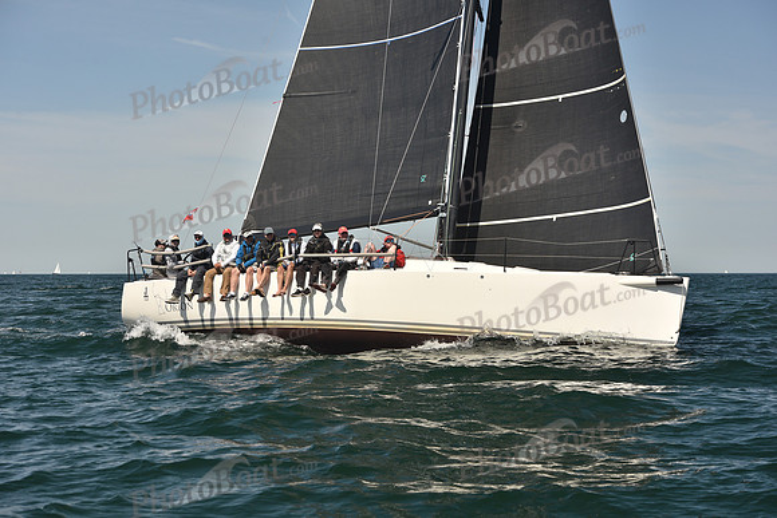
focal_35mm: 90
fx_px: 1943
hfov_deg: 22.6
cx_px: 388
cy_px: 259
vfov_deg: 15.2
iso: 250
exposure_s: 1/640
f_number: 7.1
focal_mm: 90
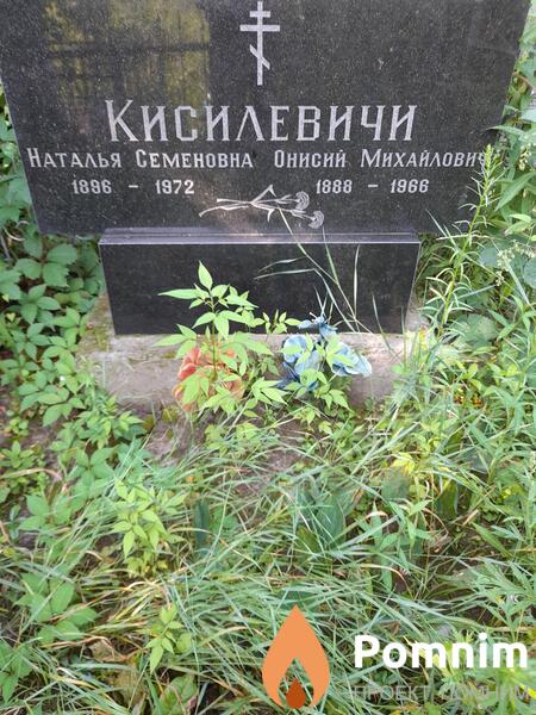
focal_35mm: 25
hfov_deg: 54.9
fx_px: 516
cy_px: 358
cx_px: 268
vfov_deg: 69.4
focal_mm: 4.6
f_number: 2
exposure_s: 1/50
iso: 50
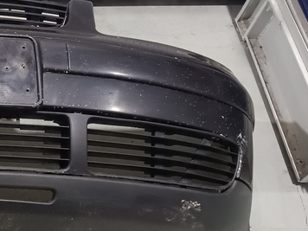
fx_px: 641
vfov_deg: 20.4
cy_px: 93
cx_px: -118
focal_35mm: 72
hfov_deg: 23.2
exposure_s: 1/25
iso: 1610
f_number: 1.79
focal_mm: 4.84
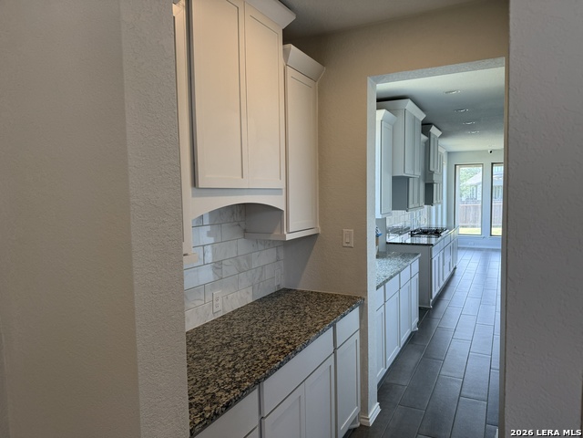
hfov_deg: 71.6
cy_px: 219
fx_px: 404
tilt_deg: -3.9
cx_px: 292
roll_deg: +1.1
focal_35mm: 24
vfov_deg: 56.8
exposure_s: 1/124
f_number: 1.78
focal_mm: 6.76
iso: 80
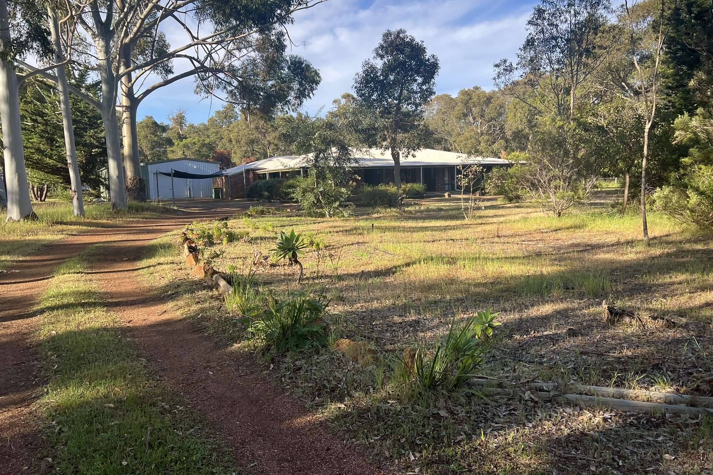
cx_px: 347
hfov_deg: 65.5
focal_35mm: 28
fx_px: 555
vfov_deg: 46.4
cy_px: 238
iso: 50
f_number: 1.5
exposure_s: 1/1019
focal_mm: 5.7
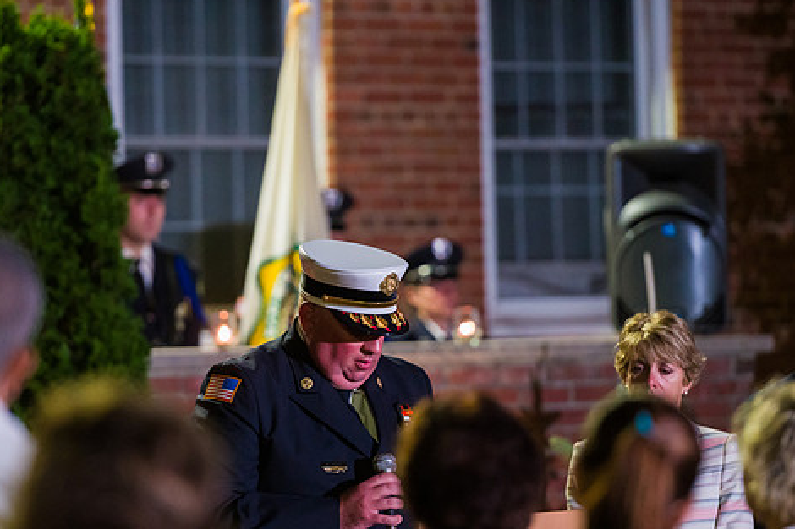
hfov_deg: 8.3
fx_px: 5452
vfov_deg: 5.6
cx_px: 360
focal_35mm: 247
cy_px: 314
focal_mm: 200
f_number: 3.2
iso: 6400
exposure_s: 1/100
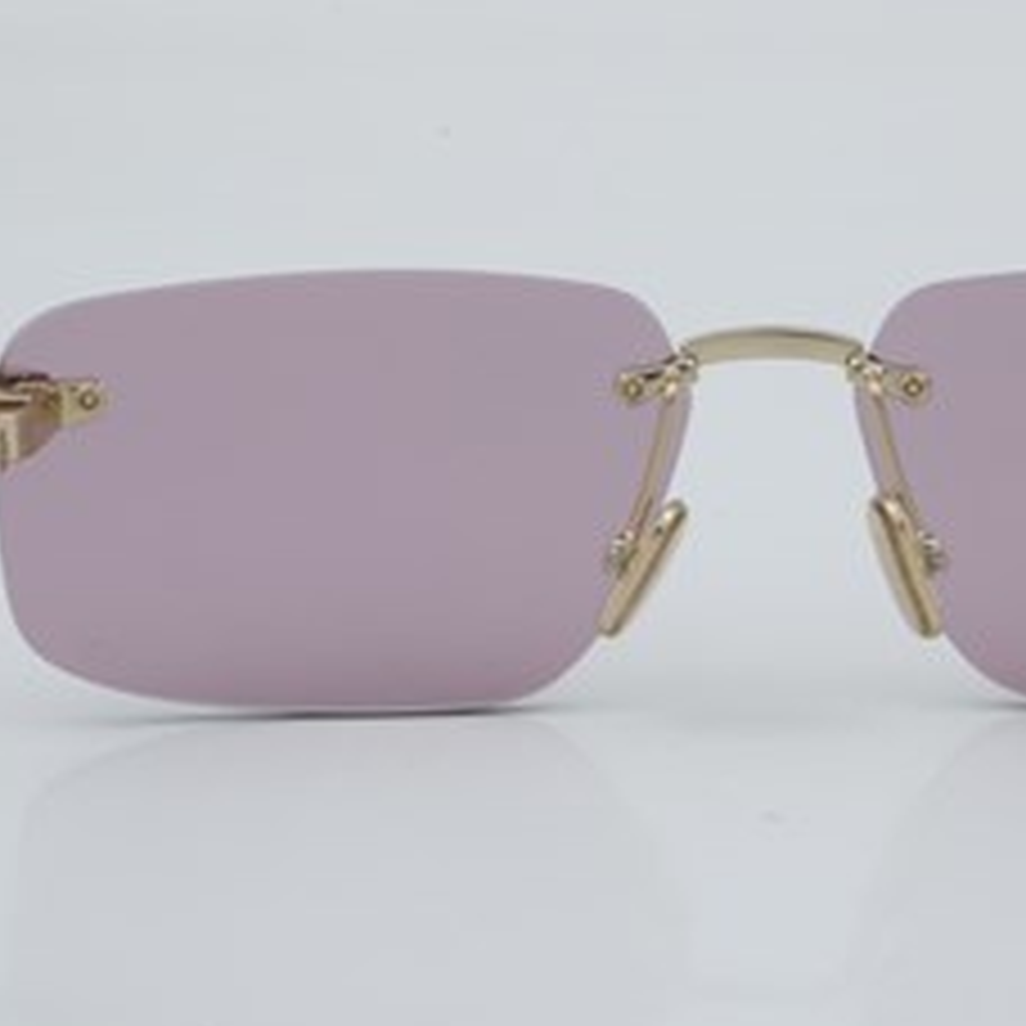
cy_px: 468
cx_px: 774
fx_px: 4116
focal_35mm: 123
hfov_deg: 14.2
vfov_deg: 14.2
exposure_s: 1/4
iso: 100
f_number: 29
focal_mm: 55
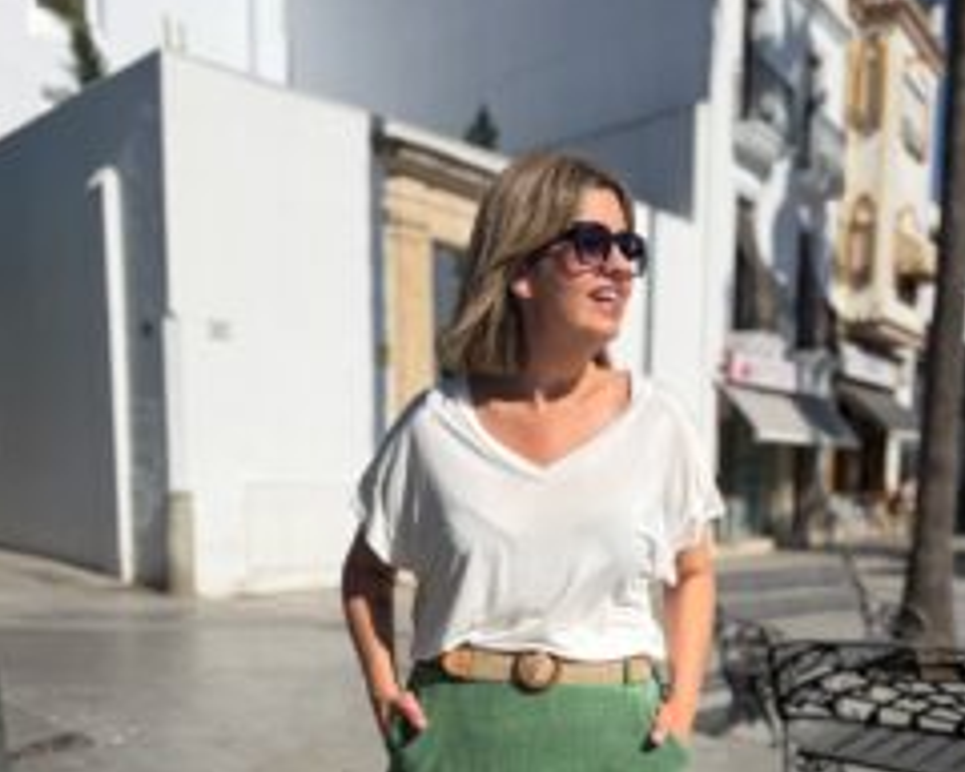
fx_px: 1114
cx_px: 591
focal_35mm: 39
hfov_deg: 46.5
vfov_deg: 36.5
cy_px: 651
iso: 80
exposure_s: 1/9091
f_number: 1.78
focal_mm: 6.76
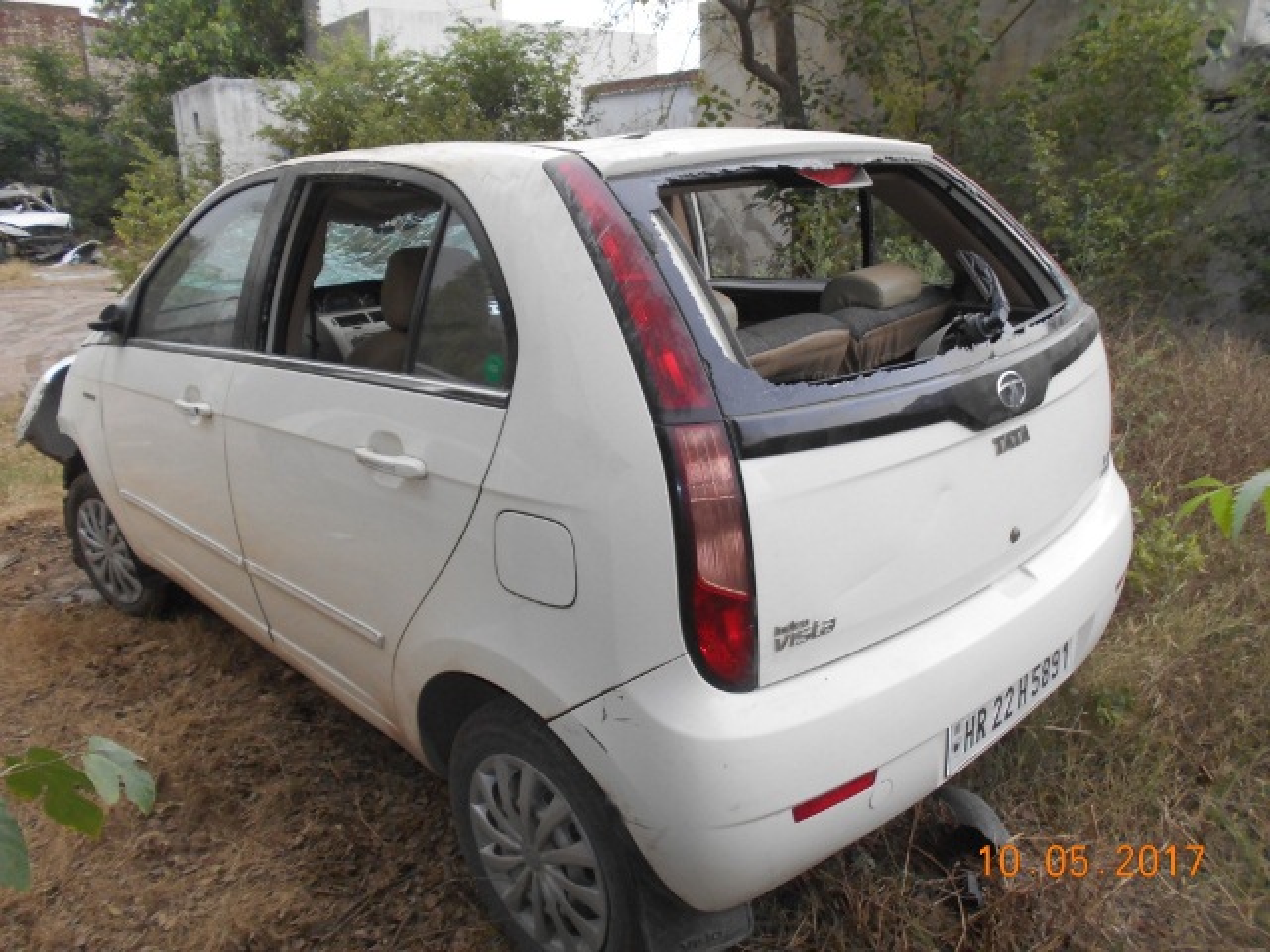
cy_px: 476
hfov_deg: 67.3
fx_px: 954
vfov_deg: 53.1
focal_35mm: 26
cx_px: 635
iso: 160
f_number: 3.2
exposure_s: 1/30
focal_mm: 4.6
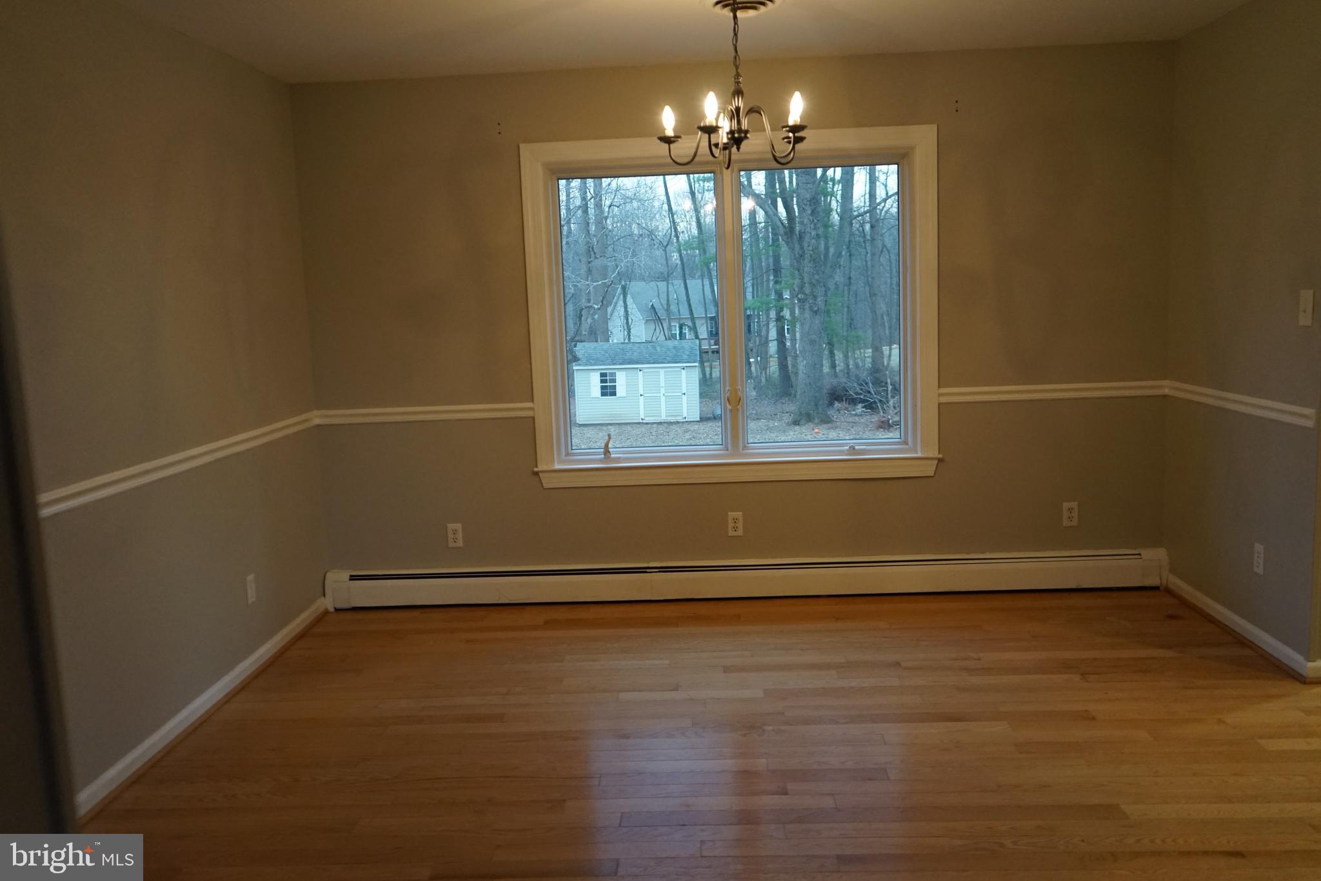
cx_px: 660
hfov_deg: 63.7
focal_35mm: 29
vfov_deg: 45.0
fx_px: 1064
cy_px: 440
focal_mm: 29
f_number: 3.5
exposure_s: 1/160
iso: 2500
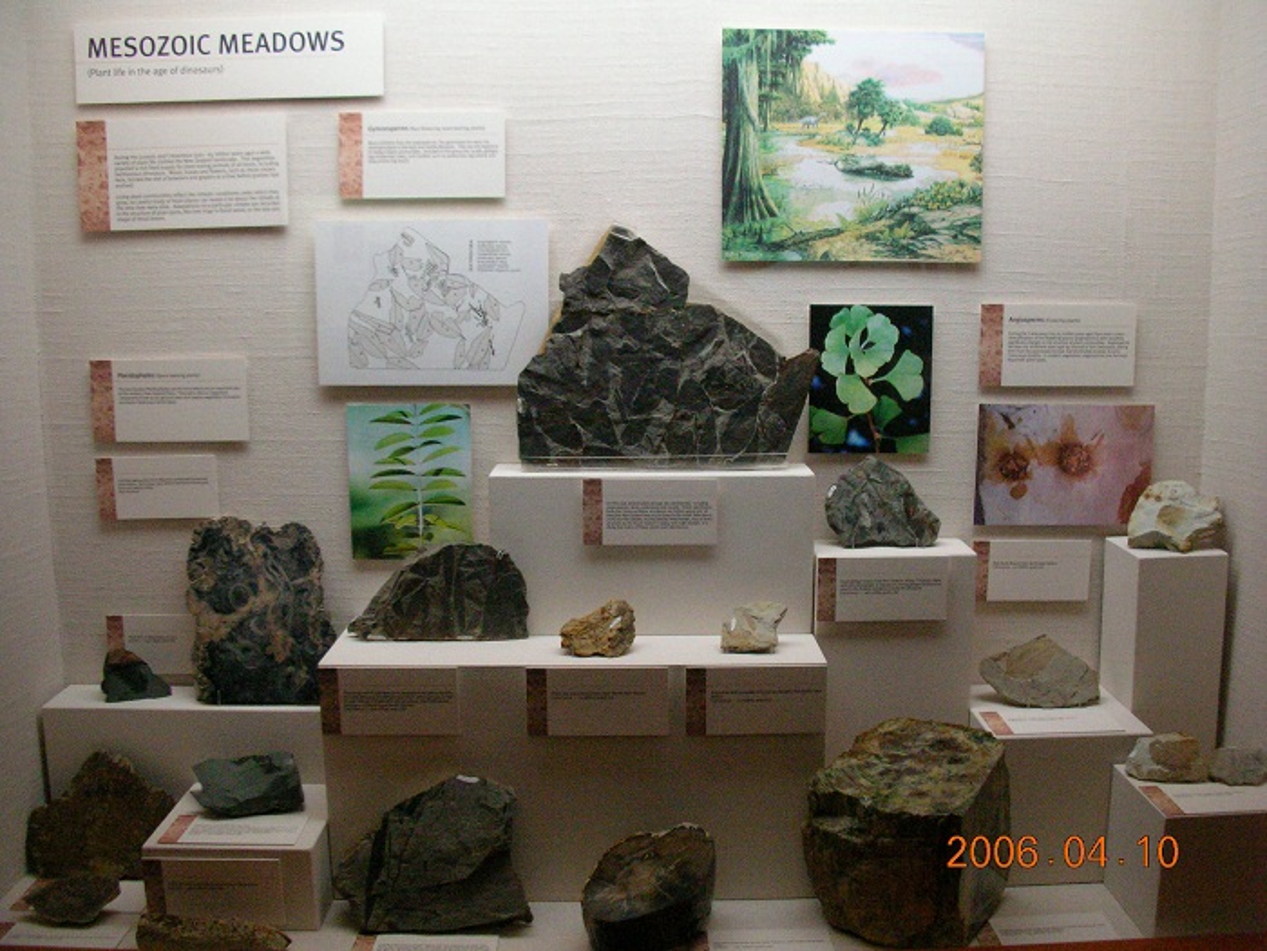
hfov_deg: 52.6
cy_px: 476
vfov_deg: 40.7
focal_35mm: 35
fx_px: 1281
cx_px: 634
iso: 400
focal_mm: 5.8
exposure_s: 1/70.7
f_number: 3
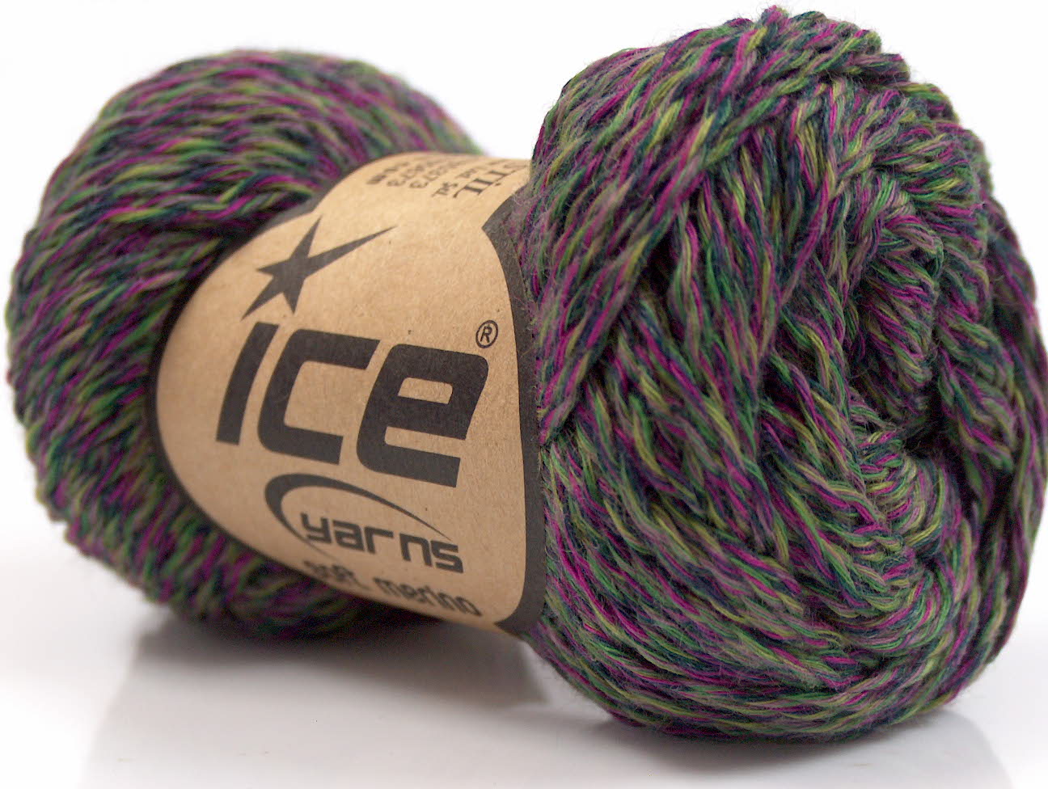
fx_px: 2547
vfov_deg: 17.6
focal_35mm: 84
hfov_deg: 23.3
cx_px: 524
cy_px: 394
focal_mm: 17.25
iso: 100
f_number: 2.9
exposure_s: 1/3.96
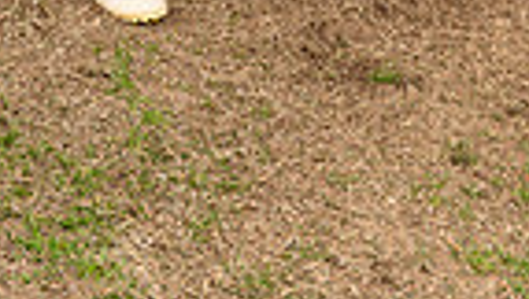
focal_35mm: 102
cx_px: 233
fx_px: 1433
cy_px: -480
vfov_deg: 10.0
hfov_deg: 20.9
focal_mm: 31
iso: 200
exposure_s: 1/250
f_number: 6.3
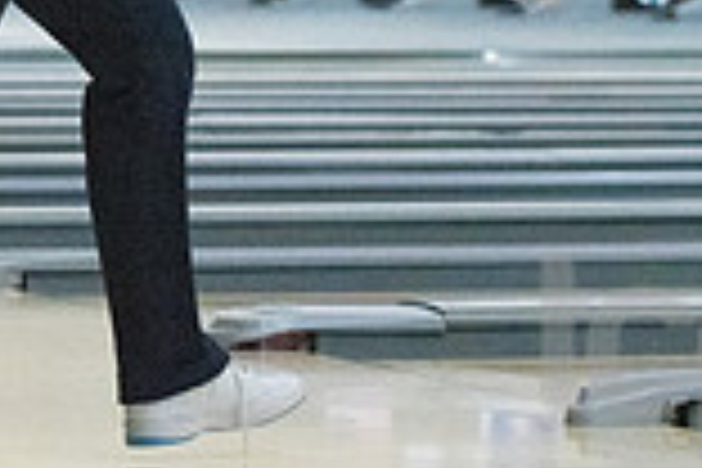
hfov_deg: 6.9
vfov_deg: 4.6
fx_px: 5811
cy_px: -218
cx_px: 40
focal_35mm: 298
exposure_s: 1/1000
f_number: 4
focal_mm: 80
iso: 10000
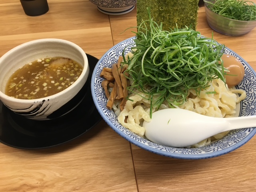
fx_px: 214
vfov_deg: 48.2
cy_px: 96
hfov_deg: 61.7
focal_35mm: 29
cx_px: 128
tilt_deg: -49.2
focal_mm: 4.15
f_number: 2.2
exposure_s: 1/30
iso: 64
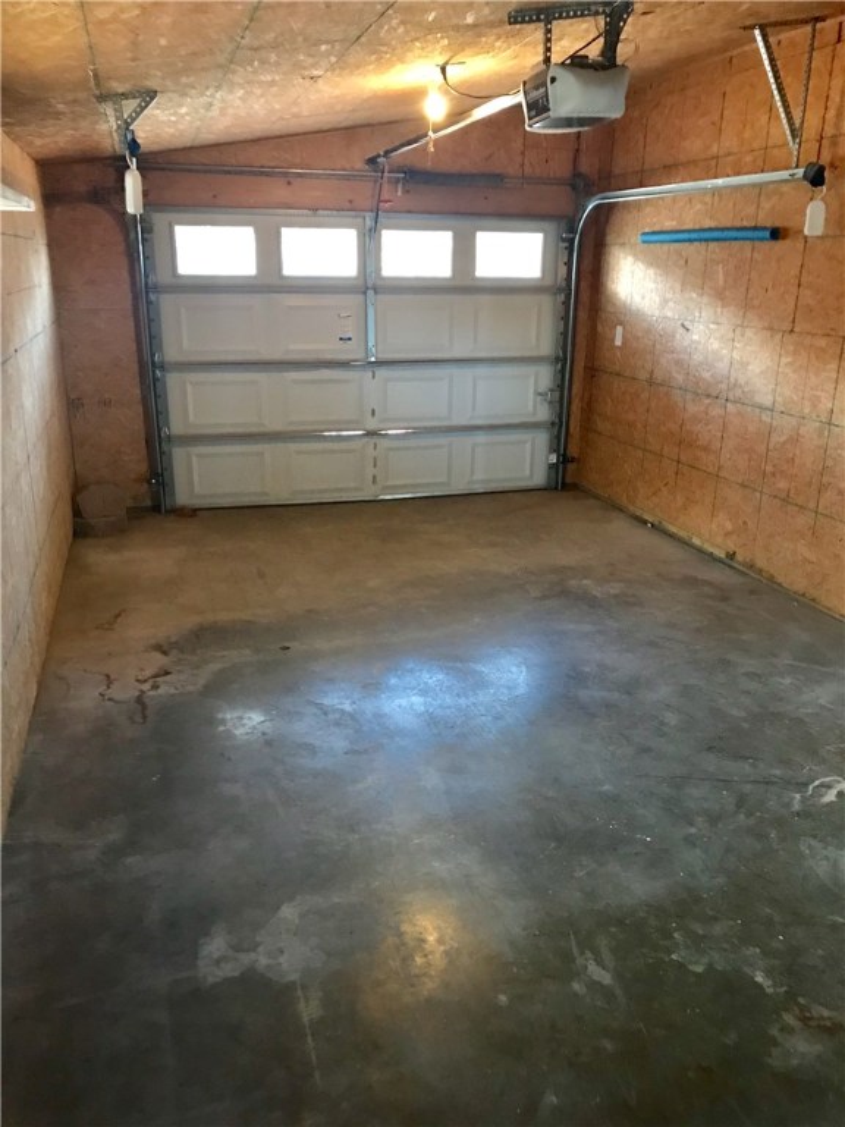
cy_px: 564
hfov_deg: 49.7
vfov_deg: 63.4
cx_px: 422
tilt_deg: -15.4
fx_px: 911
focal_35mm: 28
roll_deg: -1.2
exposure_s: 1/7
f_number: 1.8
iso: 100
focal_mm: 3.99
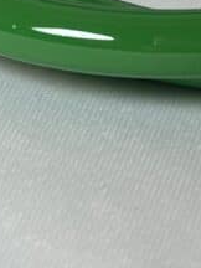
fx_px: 1905
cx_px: 181
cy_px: -158
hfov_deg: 6.0
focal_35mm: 246
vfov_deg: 7.9
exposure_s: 1/167
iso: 32
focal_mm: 5.96
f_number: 1.6
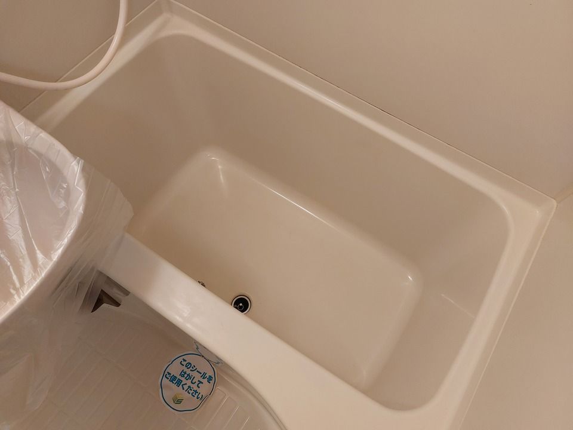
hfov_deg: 71.6
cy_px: 215
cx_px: 286
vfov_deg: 56.8
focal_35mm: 24
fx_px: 397
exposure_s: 1/60
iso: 250
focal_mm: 5.23
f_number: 1.8
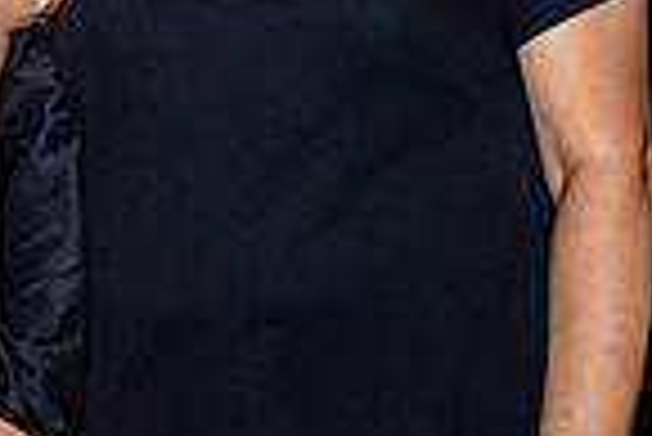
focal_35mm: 357
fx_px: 6472
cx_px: -421
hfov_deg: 5.7
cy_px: 18
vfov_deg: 3.9
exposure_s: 1/200
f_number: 5
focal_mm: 45
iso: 320
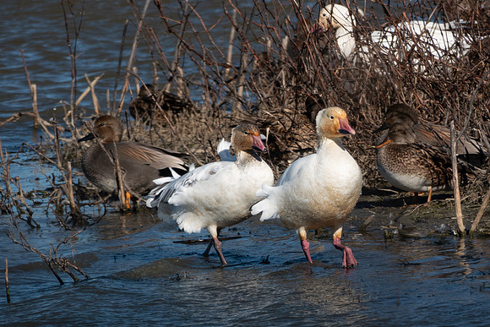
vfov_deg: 1.4
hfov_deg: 2.1
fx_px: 13569
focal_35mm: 997
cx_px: 276
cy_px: 235
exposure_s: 1/1250
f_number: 4.5
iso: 100
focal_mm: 220
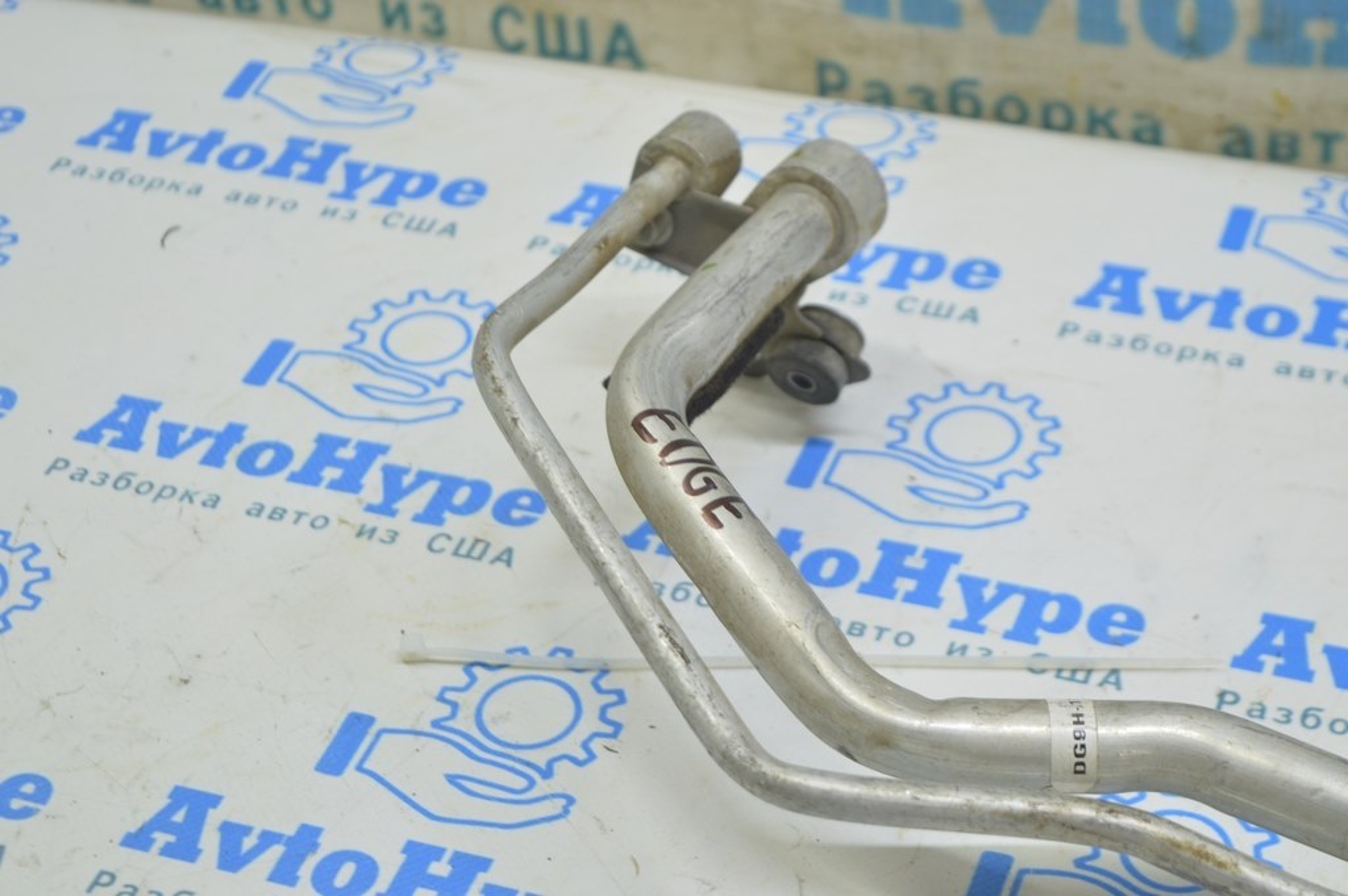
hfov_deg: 24.6
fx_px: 3087
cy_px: 448
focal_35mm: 82
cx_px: 674
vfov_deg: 16.5
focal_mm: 55
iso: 400
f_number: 5.6
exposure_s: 1/20
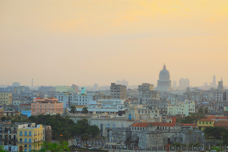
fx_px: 741
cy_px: 85
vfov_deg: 11.7
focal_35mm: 117
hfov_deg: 17.5
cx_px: 126
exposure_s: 1/100
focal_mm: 105
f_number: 5
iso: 200
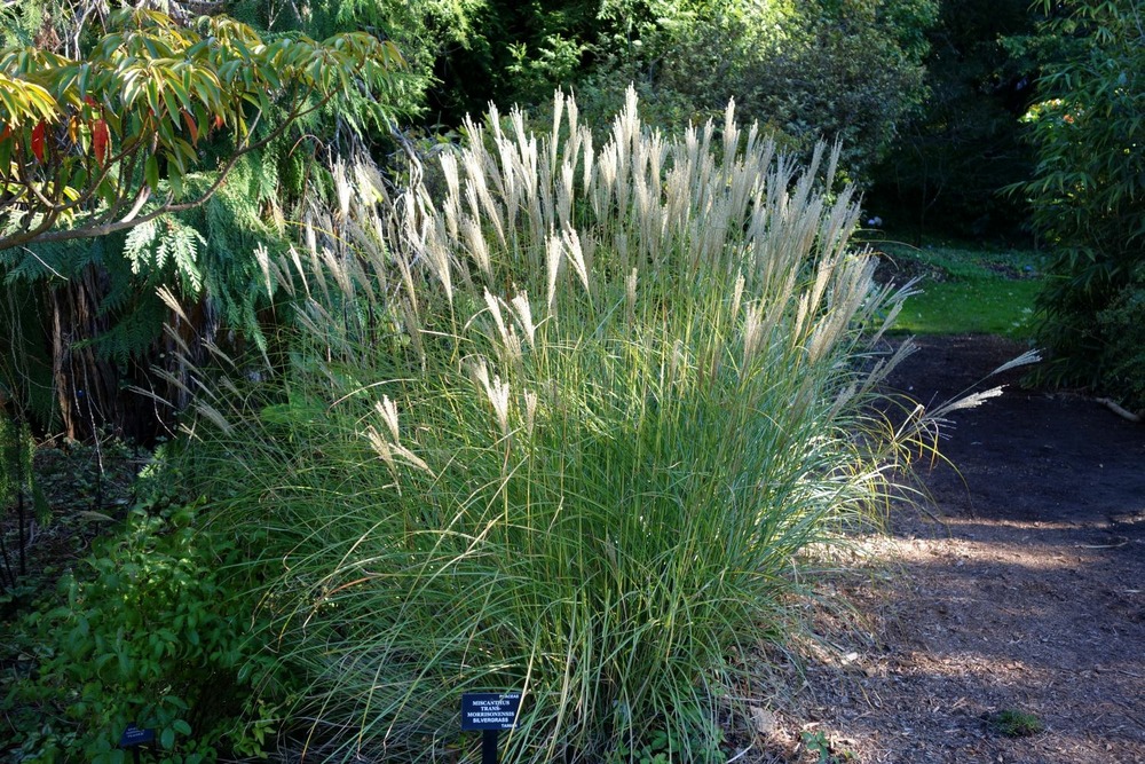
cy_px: 382
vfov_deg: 37.9
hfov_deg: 54.4
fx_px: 1113
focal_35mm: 35
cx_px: 572
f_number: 2.8
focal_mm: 13.09
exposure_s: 1/100
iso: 125
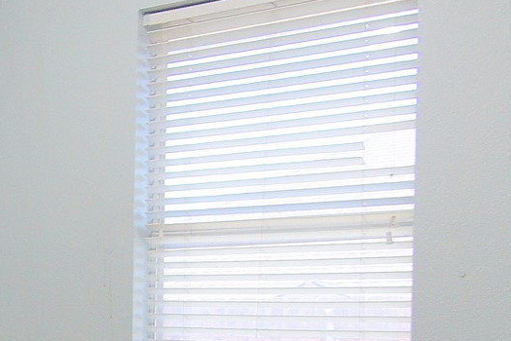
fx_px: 880
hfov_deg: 30.5
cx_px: 19
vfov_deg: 21.3
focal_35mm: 62
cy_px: 323
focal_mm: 10
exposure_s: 1/30
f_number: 3.5
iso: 250
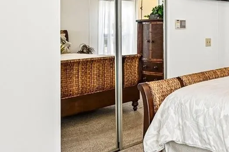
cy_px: 28
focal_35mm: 43
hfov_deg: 38.4
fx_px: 273
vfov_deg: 30.3
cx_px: 246
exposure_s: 1/20
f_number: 8
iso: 400
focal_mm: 14
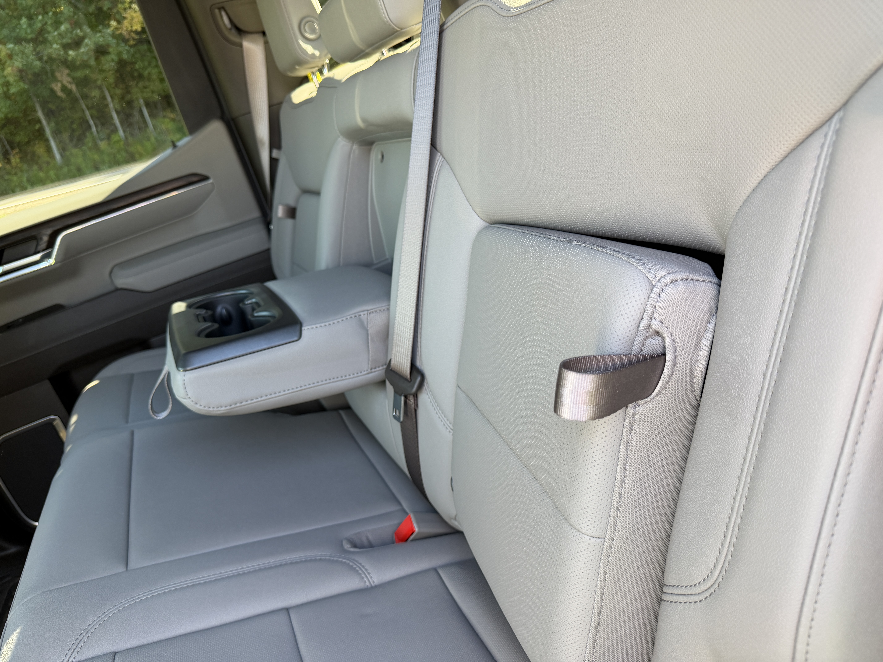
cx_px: 442
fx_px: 612
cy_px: 331
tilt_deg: -20.5
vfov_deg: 56.8
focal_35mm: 24
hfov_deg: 71.6
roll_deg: +13.3
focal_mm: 6.76
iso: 125
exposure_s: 1/121
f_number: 1.78
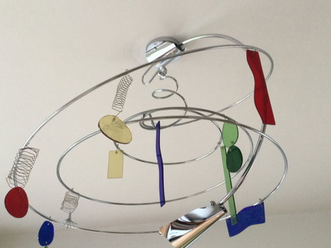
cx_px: 163
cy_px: 116
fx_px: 354
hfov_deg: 50.1
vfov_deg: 38.7
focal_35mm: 37
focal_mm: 3.3
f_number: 2.4
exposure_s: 1/33
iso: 100
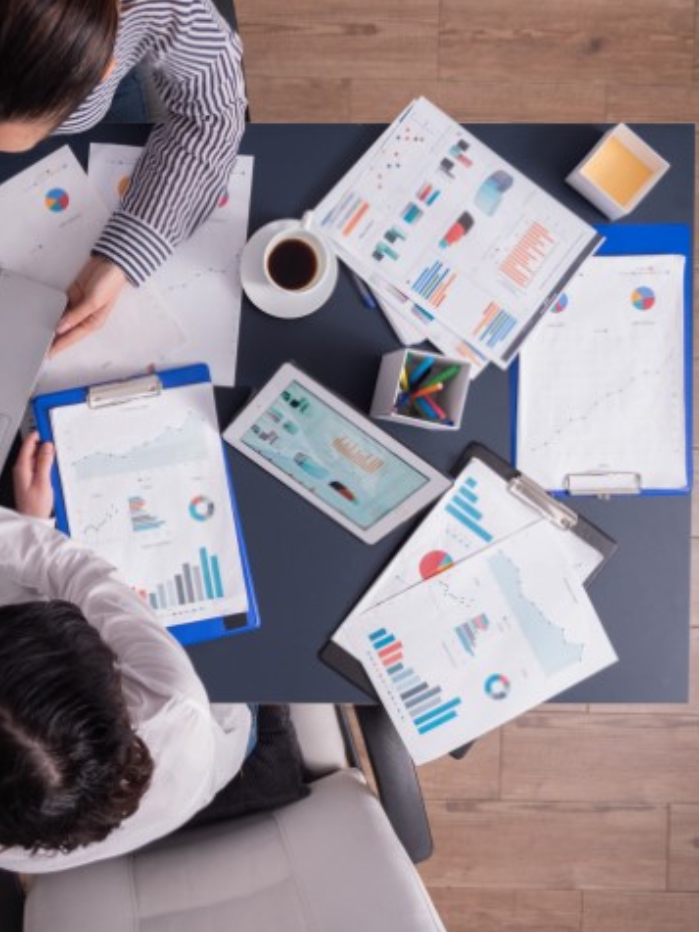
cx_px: 121
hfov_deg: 32.5
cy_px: 468
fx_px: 1158
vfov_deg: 43.9
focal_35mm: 43
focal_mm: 16
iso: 800
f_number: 2.8
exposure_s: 1/60
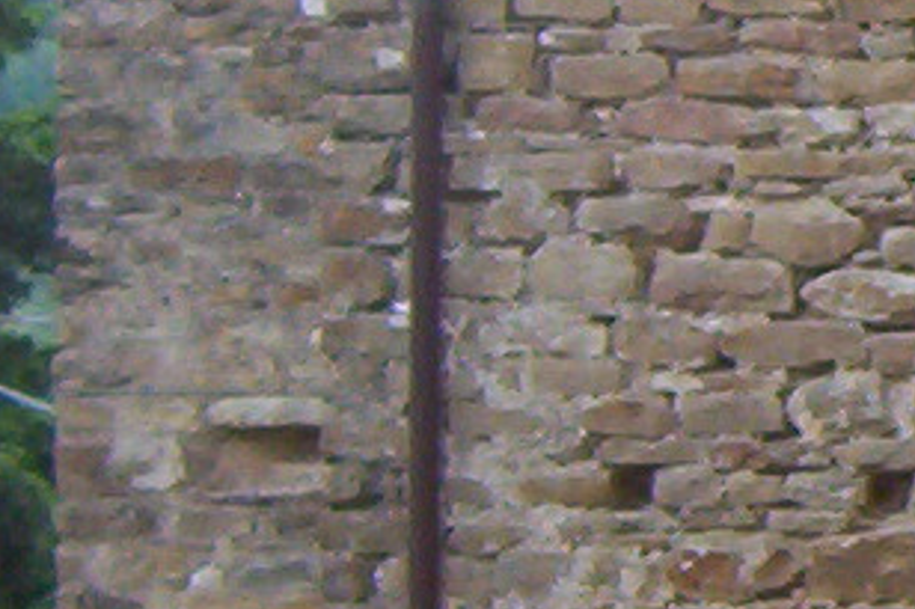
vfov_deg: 6.8
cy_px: -258
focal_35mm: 199
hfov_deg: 9.4
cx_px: 2088
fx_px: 5055
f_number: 2.76
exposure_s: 1/574
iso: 100
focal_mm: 5.54
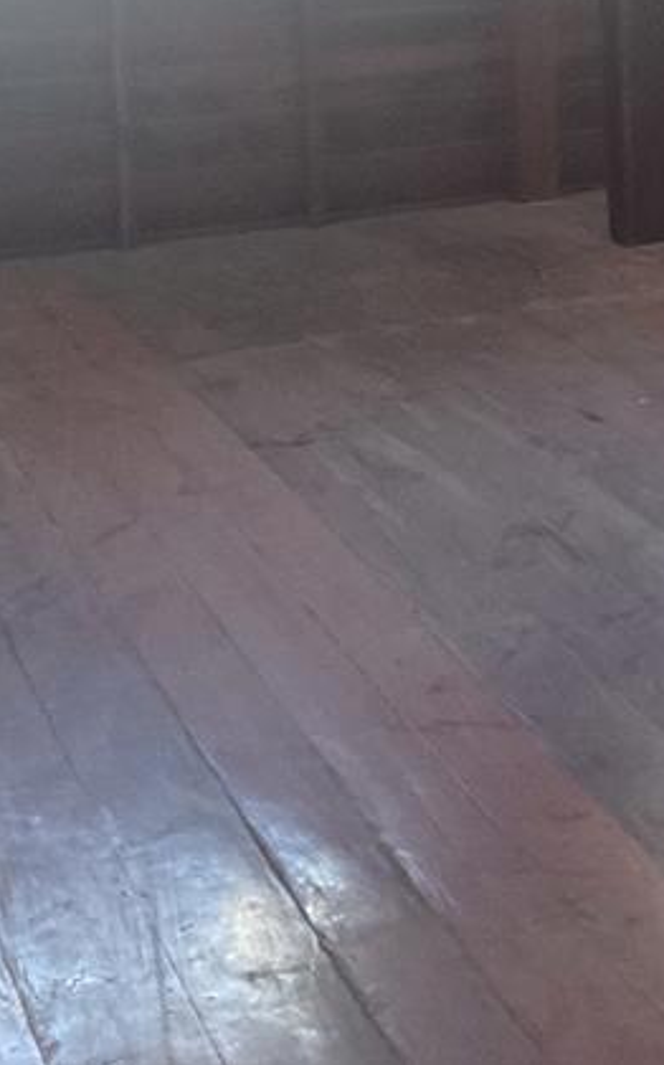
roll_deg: +0.4
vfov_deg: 23.5
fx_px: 2435
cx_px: 1104
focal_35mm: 84
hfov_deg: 14.1
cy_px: -20
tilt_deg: -5.2
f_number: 1.8
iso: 250
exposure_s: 1/40
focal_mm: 3
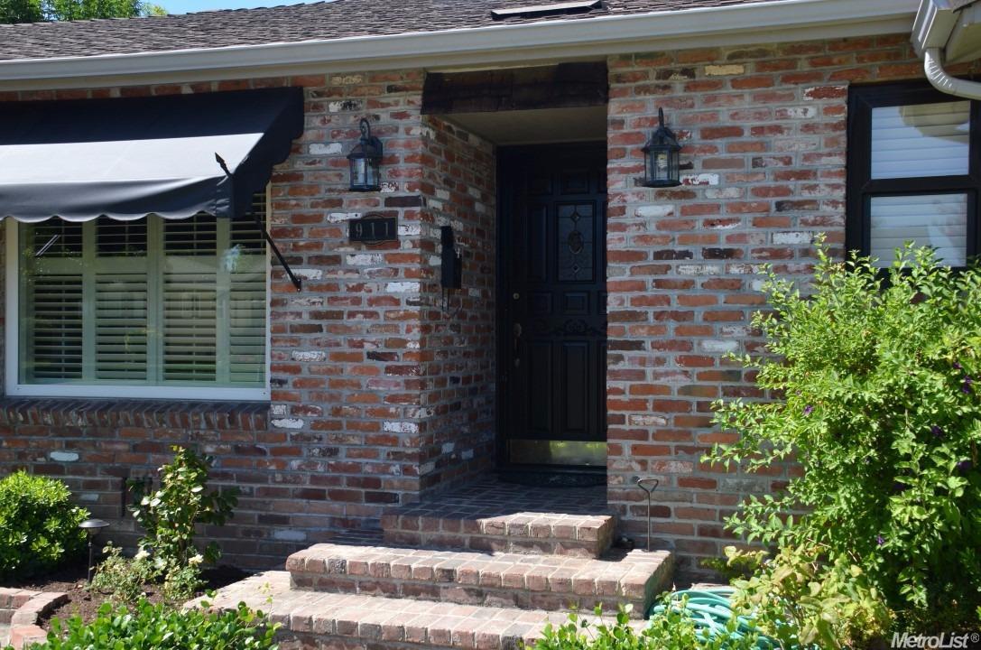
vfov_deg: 34.1
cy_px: 325
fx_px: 1061
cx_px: 490
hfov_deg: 49.6
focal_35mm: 39
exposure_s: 1/250
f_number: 8
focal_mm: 26
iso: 200
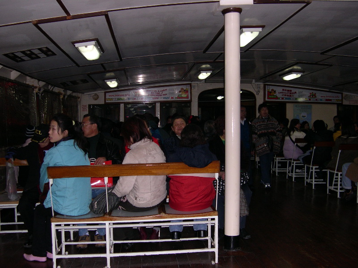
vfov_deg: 37.7
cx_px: 179
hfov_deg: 49.0
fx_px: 393
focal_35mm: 38
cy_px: 134
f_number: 2.8
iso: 142
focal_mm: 8
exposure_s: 1/60
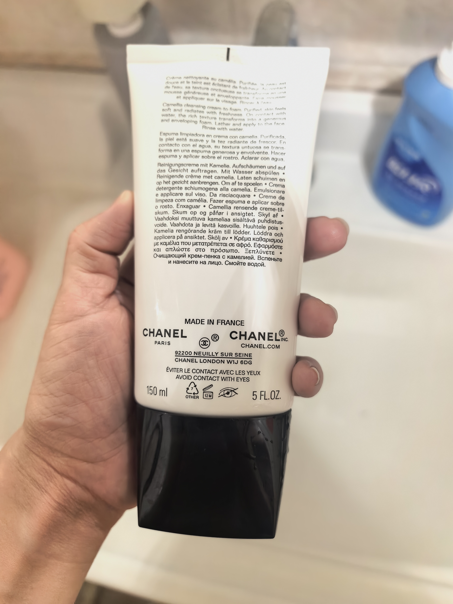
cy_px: 302
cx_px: 226
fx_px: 419
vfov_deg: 71.6
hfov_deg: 56.8
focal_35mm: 24
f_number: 2
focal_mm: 8.5
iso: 160
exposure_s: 1/50
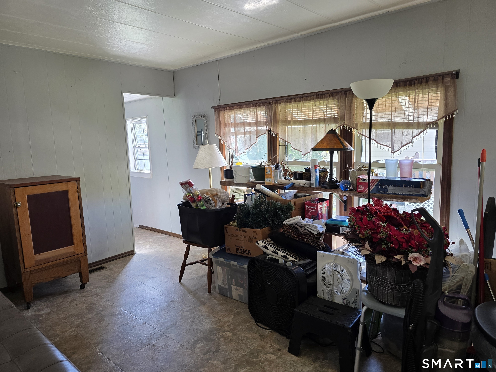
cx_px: 248
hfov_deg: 73.9
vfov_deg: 58.9
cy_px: 186
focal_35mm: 23
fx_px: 330
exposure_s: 1/120
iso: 160
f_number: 1.7
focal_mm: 6.3
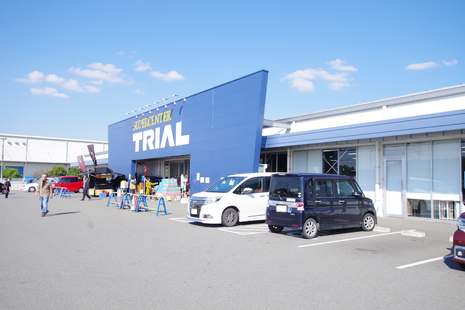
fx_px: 387
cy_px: 155
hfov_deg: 61.9
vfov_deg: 43.6
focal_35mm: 30
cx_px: 232
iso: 200
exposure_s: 1/250
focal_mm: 20
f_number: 7.1
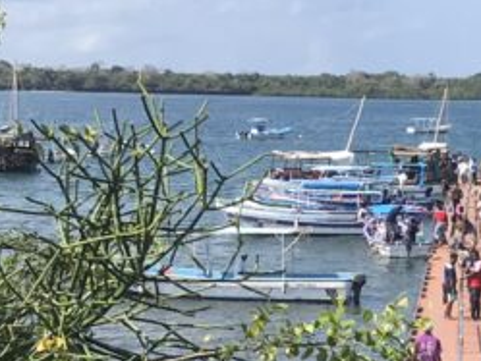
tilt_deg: -5.5
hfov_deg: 16.8
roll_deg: -0.7
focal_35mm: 115
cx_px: 456
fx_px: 1599
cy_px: 305
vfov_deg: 12.8
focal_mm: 3.99
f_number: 1.8
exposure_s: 1/2283
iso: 20
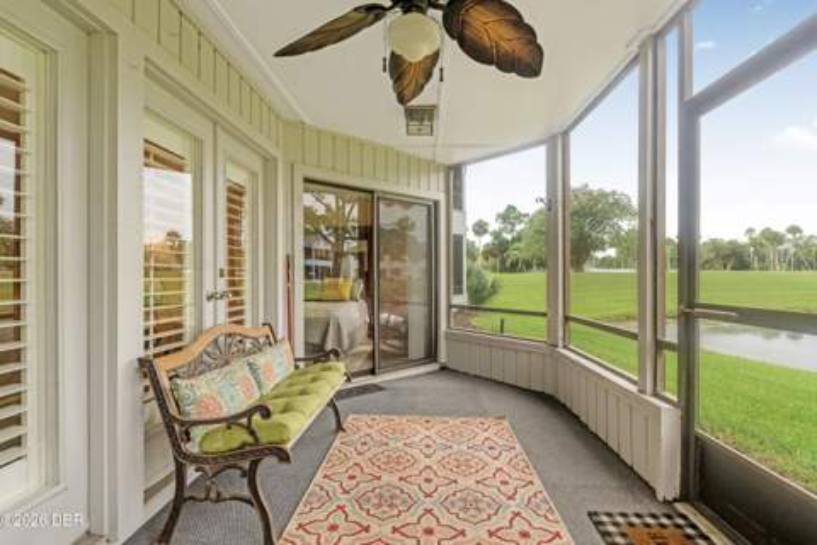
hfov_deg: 95.0
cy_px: 272
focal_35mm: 16
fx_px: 374
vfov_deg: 72.1
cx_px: 408
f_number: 9
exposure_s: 1/1000
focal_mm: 11
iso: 250
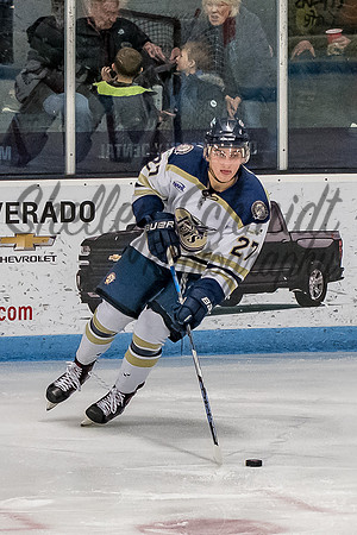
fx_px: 5077
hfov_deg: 4.0
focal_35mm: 341
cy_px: 249
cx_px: 171
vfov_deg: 6.0
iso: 1600
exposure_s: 1/800
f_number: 3.2
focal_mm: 80
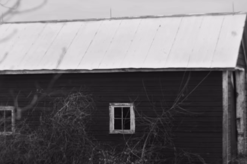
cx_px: 113
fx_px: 630
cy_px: 99
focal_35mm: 92
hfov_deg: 22.2
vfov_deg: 14.8
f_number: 2
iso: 200
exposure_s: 1/1600
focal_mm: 50
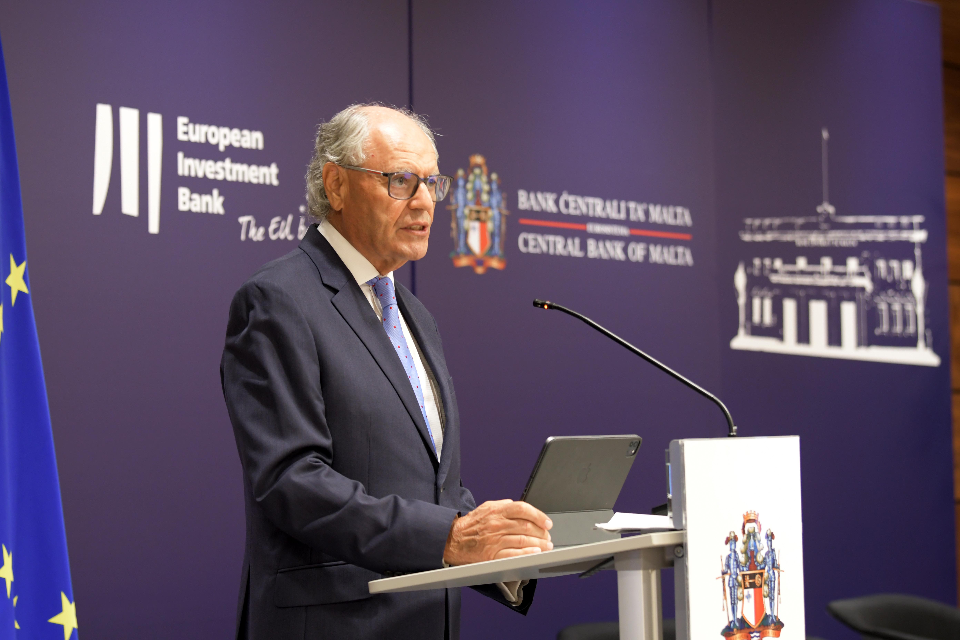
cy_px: 320
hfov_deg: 18.2
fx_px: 3000
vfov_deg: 12.2
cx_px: 480
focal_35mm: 112
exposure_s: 1/50
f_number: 3.5
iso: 1250
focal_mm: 75
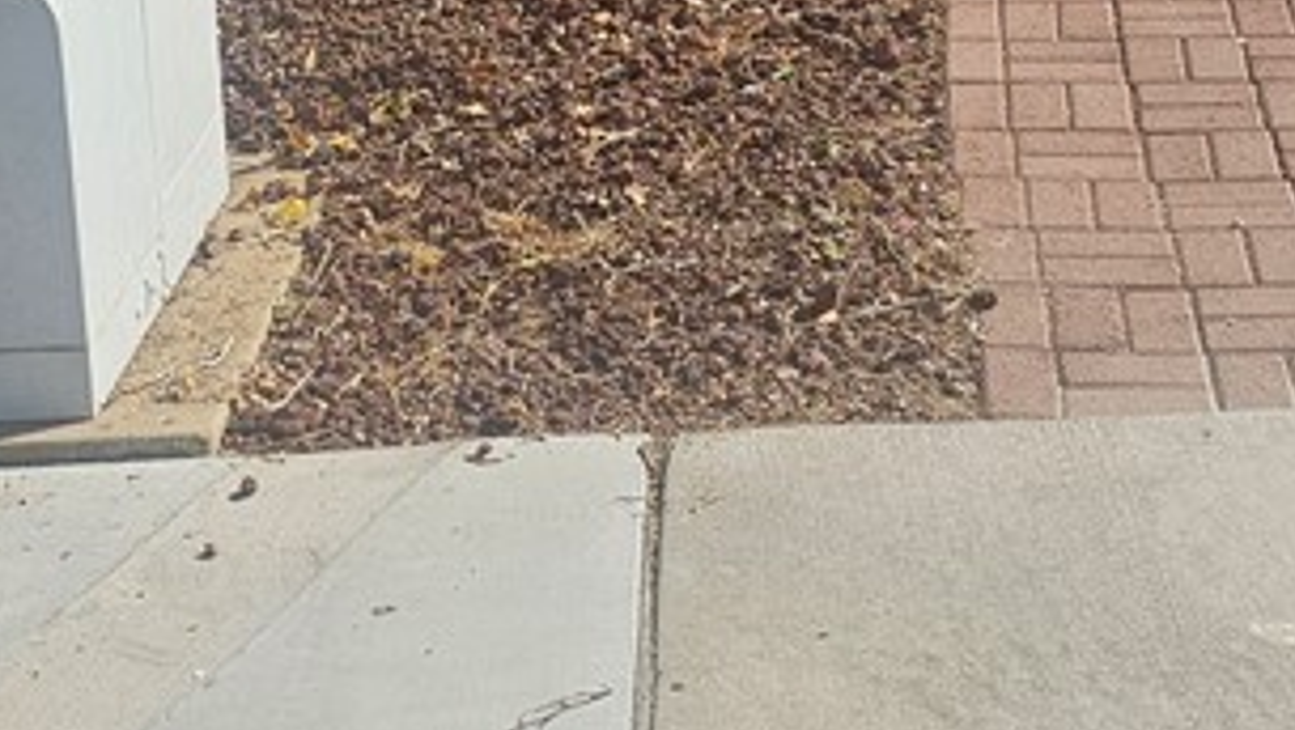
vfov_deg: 13.5
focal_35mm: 84
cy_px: -395
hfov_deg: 25.3
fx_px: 2886
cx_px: 590
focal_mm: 6.3
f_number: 1.7
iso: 25
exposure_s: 1/2000
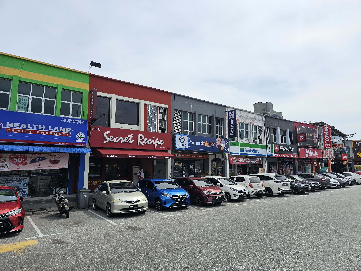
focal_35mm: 23
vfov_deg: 58.9
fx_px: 240
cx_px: 180
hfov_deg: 73.9
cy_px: 136
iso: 10
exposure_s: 1/1070
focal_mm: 6.3
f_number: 1.7
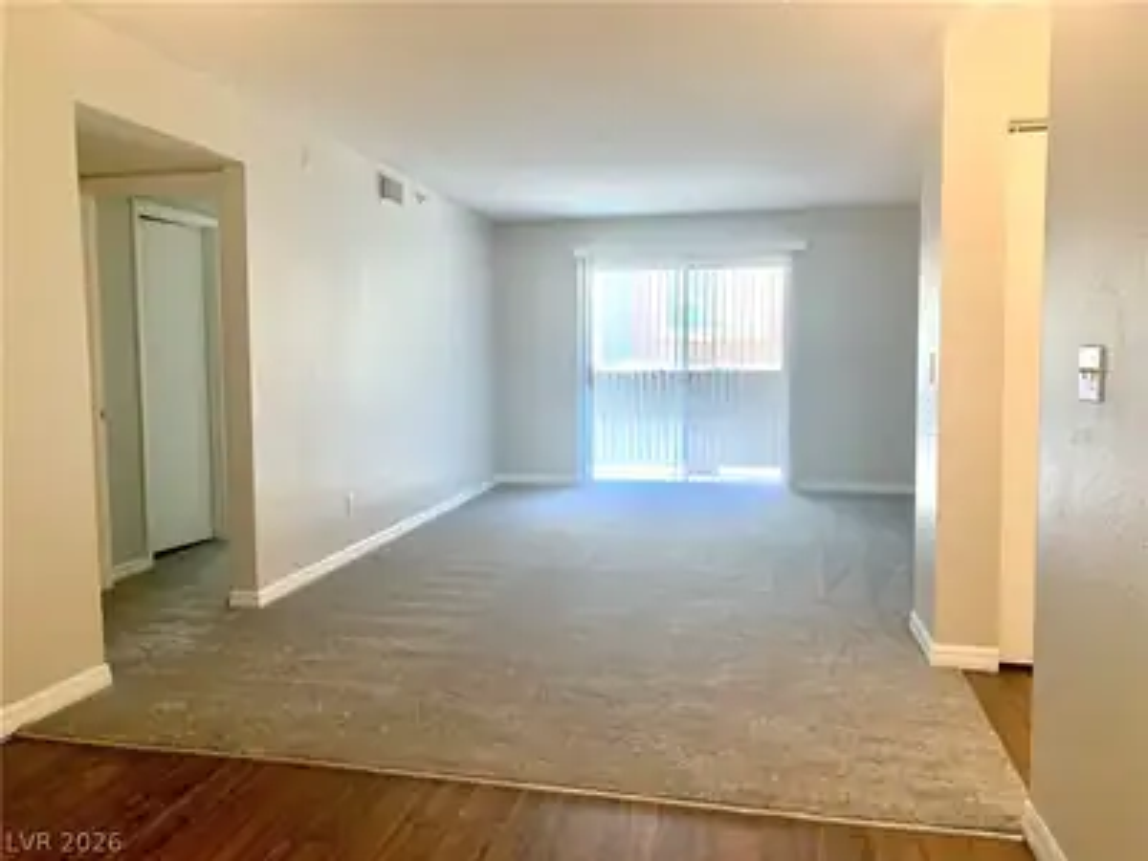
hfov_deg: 67.3
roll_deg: +0.2
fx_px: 862
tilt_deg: -5.0
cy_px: 430
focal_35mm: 26
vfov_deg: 53.1
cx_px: 574
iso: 250
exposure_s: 1/60
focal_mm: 4.25
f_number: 1.8
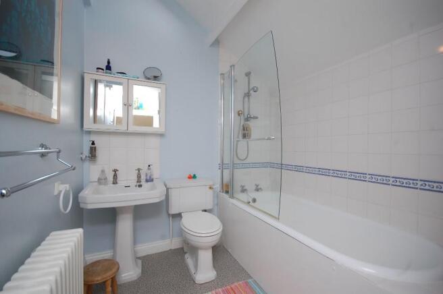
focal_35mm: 15
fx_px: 184
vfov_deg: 77.2
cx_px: 222
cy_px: 147
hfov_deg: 100.4
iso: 200
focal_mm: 10
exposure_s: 1/100
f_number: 6.3
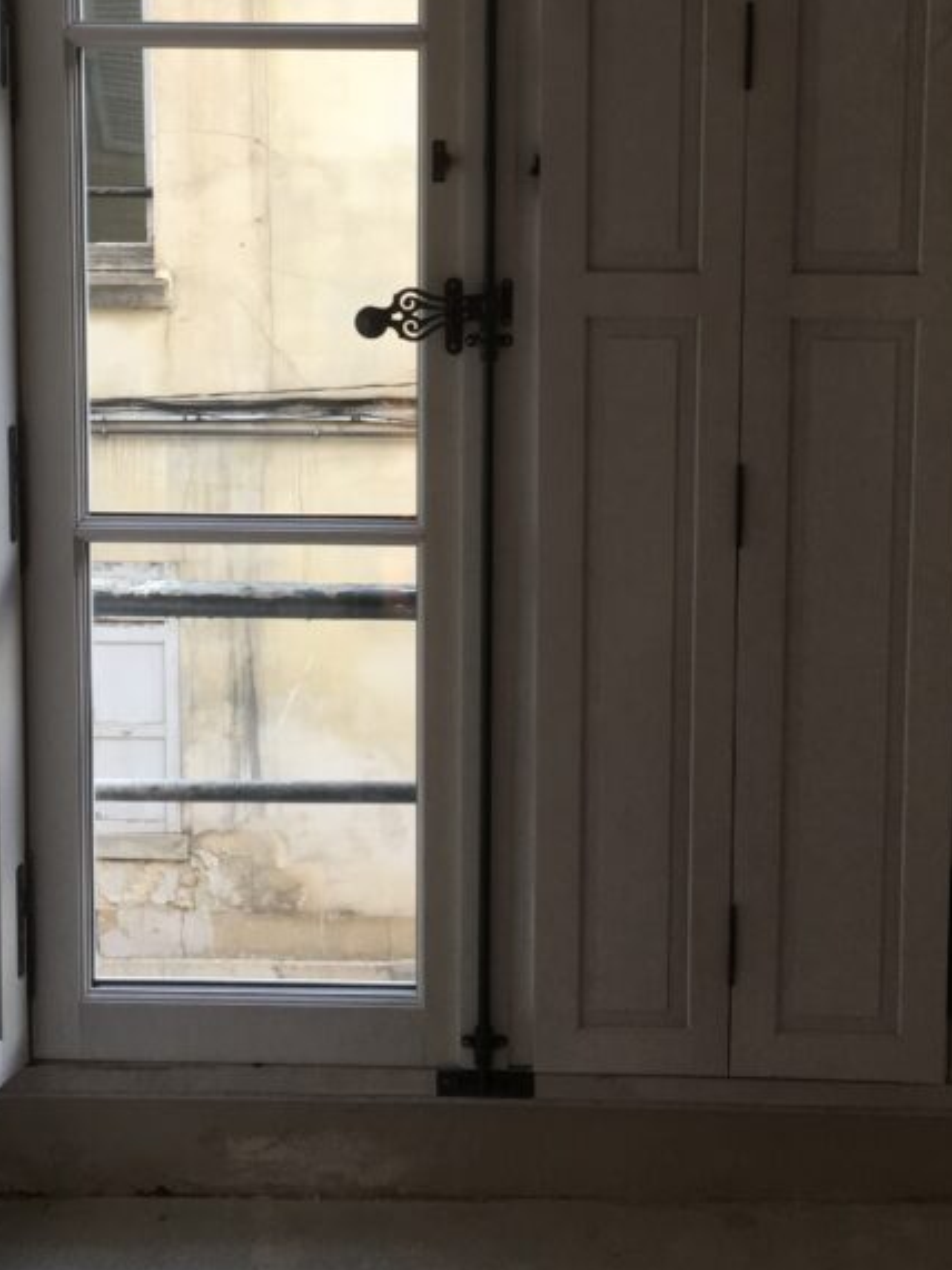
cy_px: 278
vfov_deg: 35.8
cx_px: 483
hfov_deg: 28.0
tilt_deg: -5.7
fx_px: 1907
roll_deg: +0.7
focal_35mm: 52
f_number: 2.2
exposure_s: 1/100
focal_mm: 4.15
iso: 40
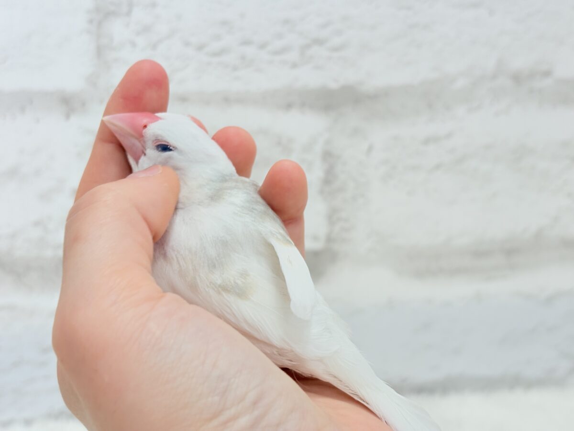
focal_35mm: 52
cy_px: 216
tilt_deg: -15.1
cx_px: 287
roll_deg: +0.5
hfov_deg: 36.8
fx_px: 862
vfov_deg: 28.0
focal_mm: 5.96
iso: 32
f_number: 1.6
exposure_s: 1/50
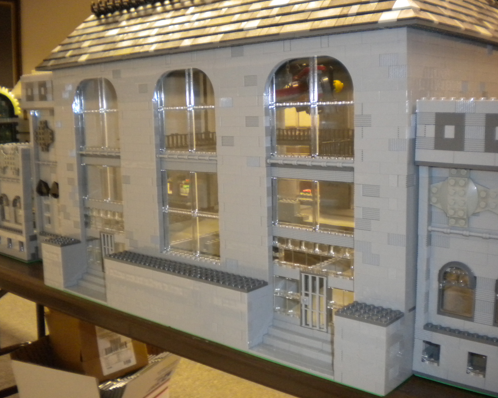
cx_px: 234
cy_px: 188
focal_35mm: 39
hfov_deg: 46.8
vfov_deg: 38.2
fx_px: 575
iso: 400
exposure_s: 1/30
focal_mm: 6.3
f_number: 3.1
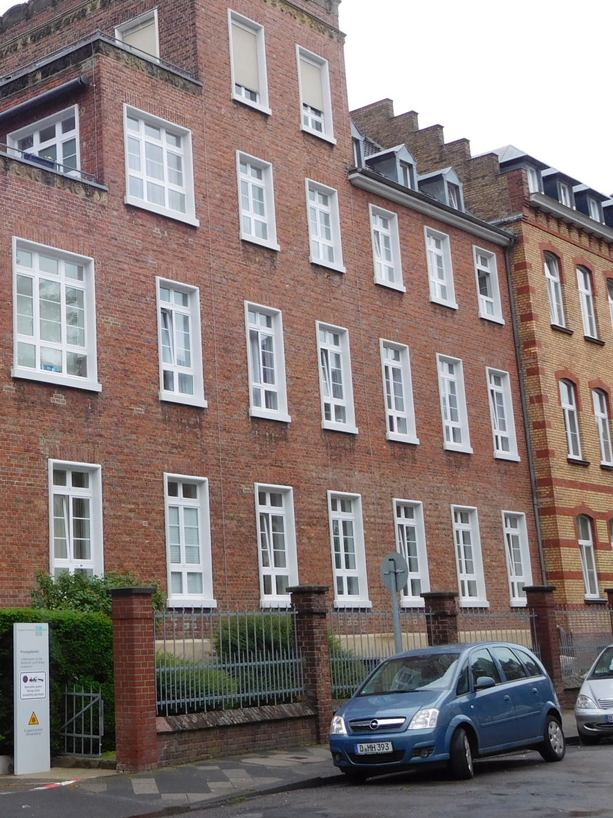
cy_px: 333
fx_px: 1228
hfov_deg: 27.1
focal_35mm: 52
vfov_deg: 36.7
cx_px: 71
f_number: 3.6
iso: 125
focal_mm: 5.7
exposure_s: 1/250
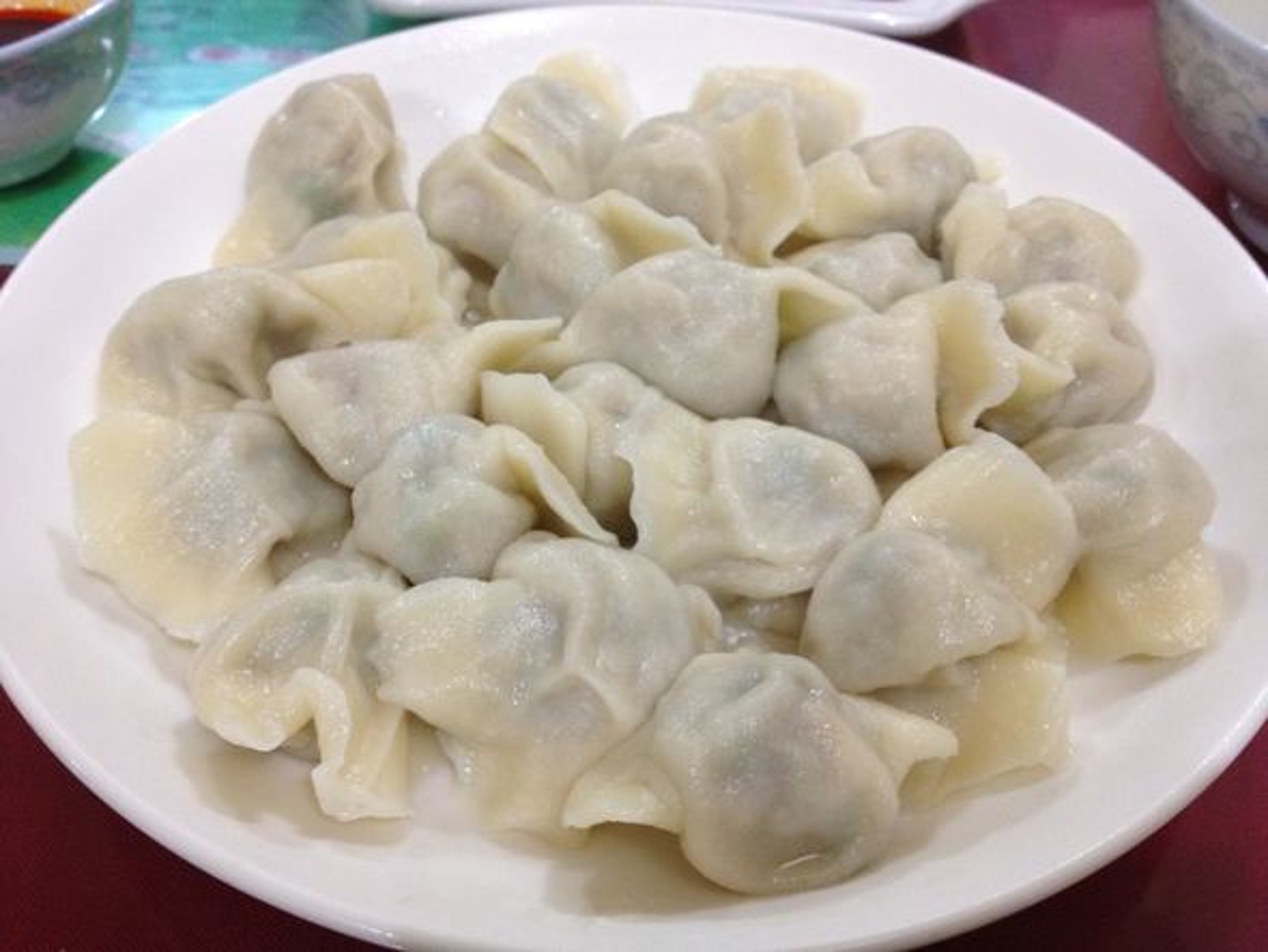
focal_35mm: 35
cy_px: 476
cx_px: 634
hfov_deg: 52.6
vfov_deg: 40.7
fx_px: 1283
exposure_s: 1/20
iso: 200
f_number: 2.4
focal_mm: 4.28
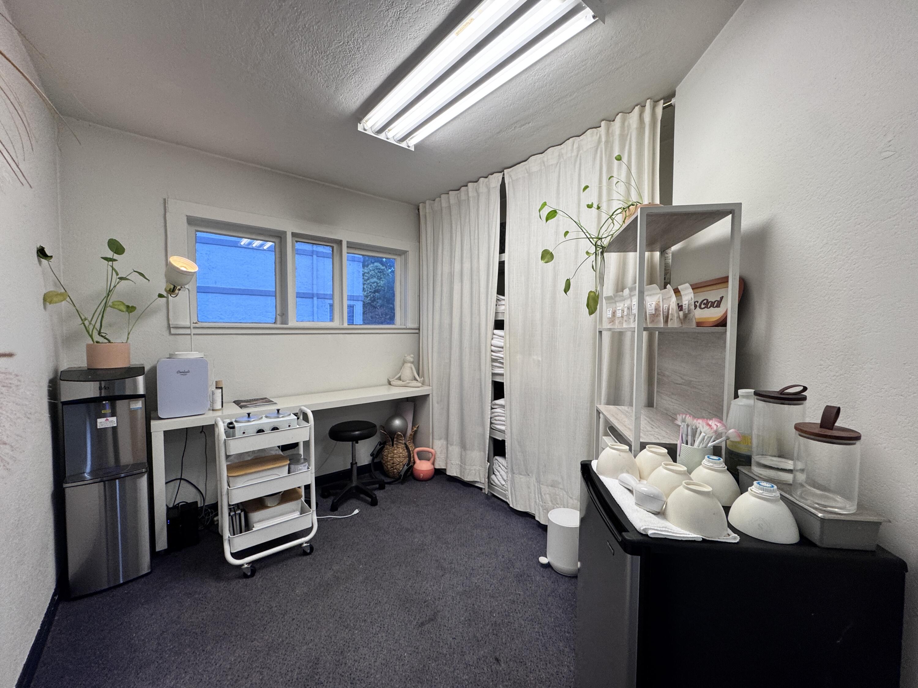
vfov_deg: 85.7
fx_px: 371
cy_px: 344
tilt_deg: -2.4
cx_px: 459
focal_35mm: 14
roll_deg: -0.4
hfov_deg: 102.1
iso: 125
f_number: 2.2
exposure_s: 1/120
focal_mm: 2.22
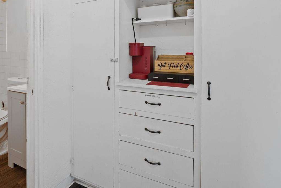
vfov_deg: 55.4
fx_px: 172
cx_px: 114
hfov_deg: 77.8
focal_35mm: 22
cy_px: 56
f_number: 8
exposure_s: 1/1.25
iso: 200
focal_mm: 14
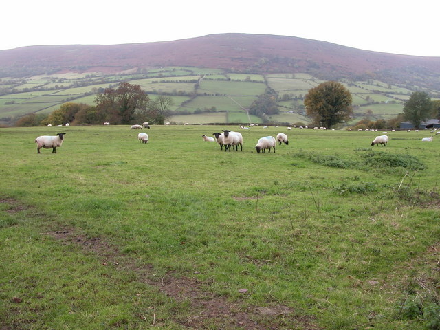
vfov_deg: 40.7
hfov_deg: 52.6
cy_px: 165
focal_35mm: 35
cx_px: 220
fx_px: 445
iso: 100
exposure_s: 1/89
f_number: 3.5
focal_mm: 8.9
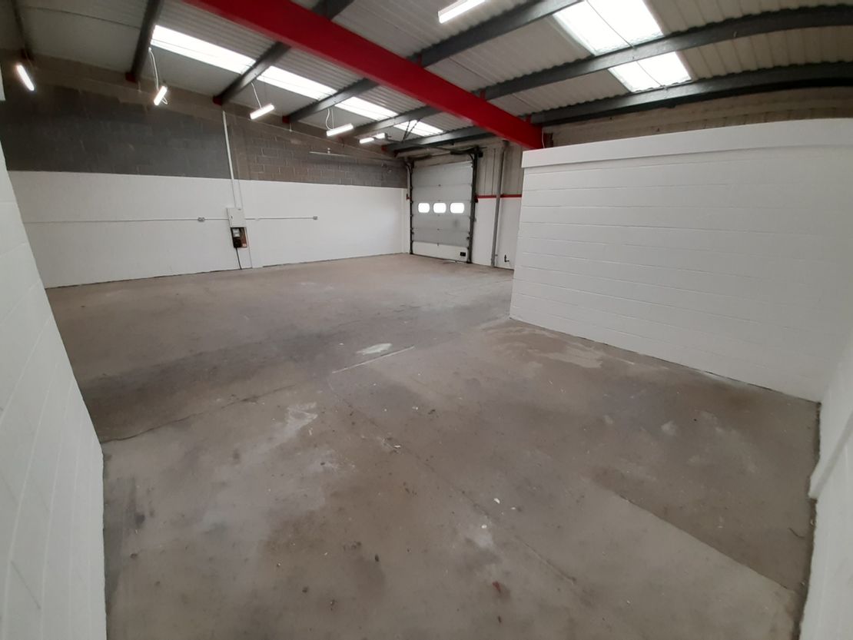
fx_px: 320
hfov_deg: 106.2
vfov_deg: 89.9
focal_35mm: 13
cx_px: 426
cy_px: 320
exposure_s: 1/50
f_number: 2.2
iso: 125
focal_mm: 1.13
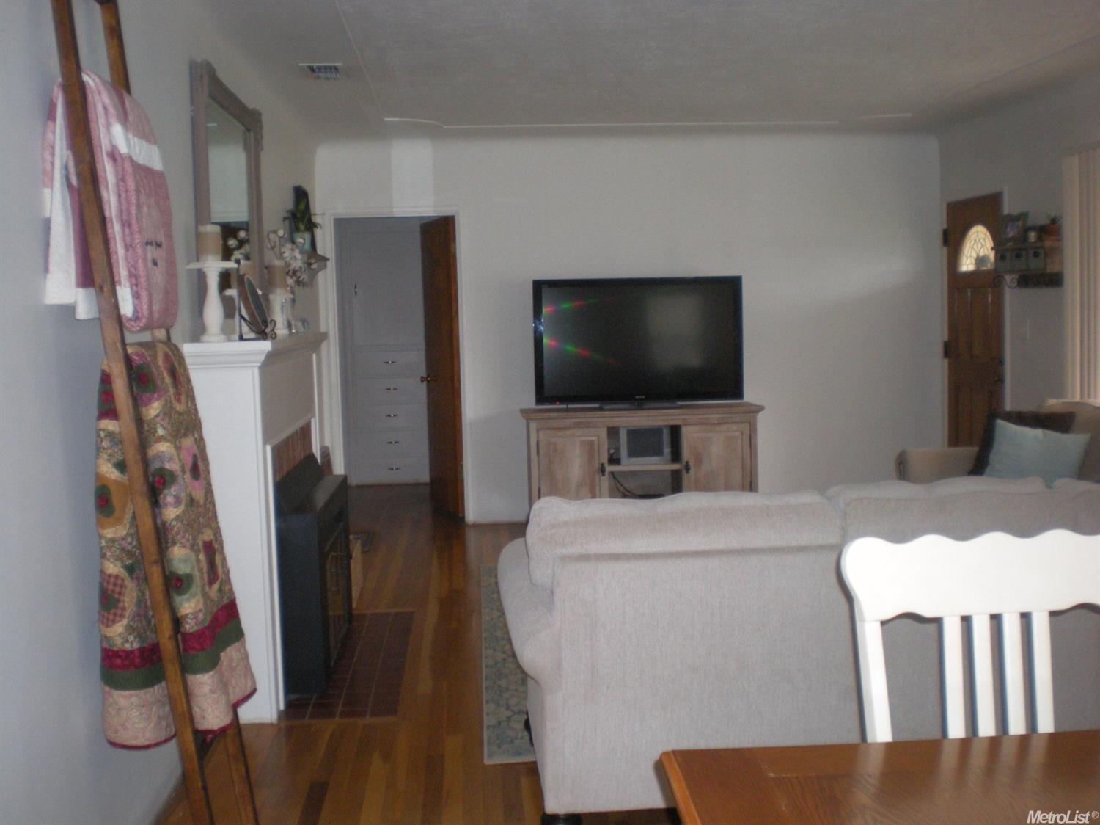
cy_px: 412
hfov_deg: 49.0
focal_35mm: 38
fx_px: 1207
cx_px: 550
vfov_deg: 37.7
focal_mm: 6.3
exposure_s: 1/60
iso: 237
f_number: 3.1
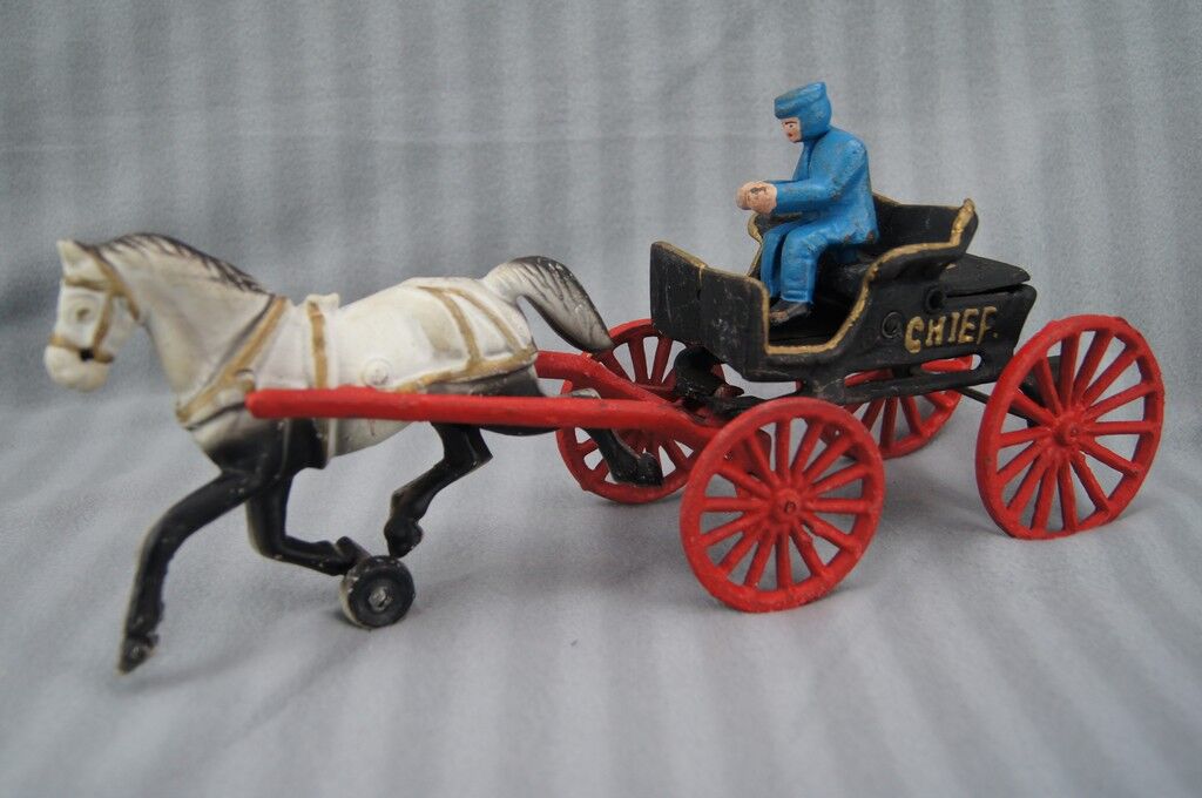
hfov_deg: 46.5
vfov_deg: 31.8
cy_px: 399
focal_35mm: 42
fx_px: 1401
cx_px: 601
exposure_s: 1/160
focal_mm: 28
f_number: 4.5
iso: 320
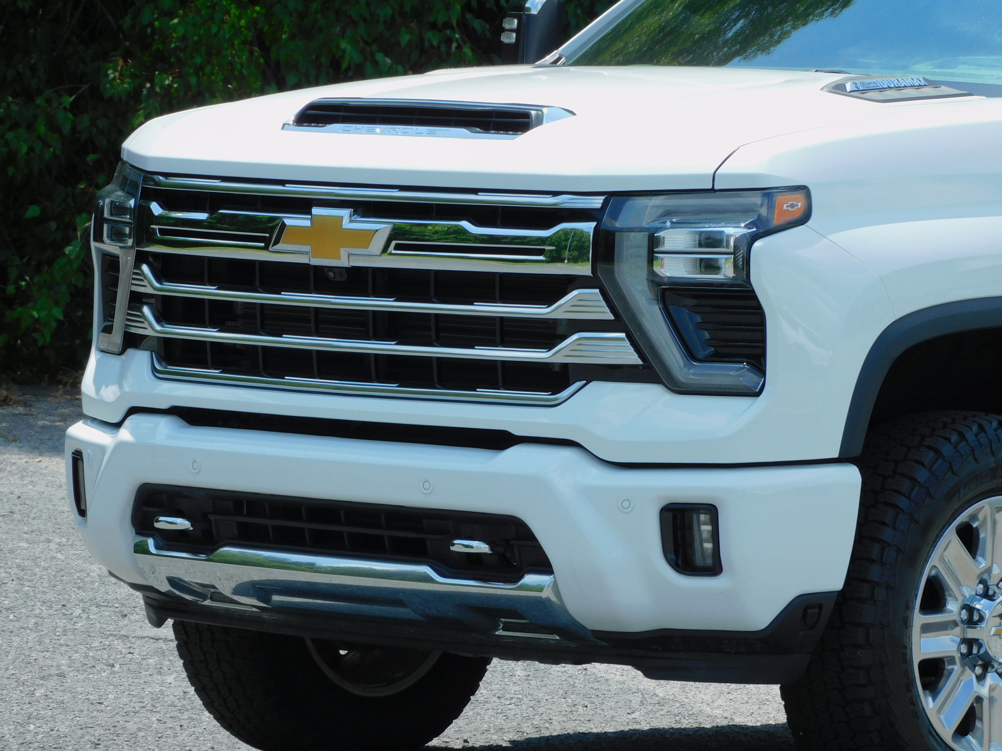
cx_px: 501
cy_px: 376
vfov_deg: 5.5
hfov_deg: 7.3
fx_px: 7815
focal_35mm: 270
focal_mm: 48.4
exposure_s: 1/400
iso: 125
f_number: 5.5
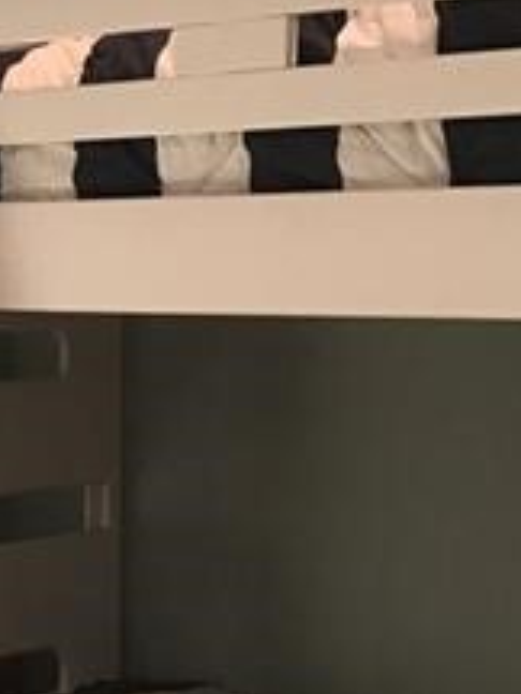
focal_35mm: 110
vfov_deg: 17.8
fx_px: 2207
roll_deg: +1.9
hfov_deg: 12.6
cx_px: -338
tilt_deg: -6.7
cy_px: 459
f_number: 2.4
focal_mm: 3.3
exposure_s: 1/30
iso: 50
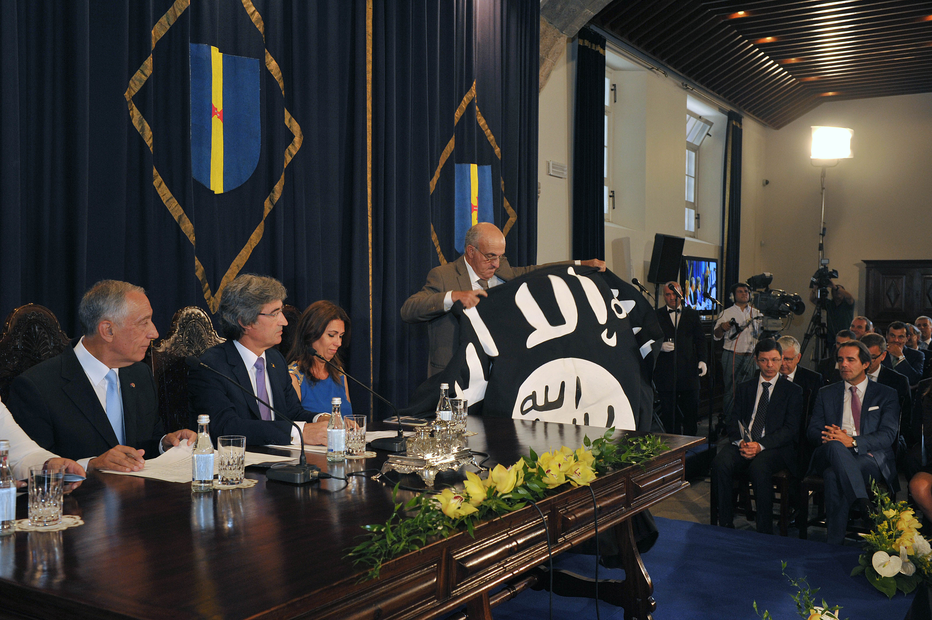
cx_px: 466
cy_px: 310
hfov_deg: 53.2
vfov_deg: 36.8
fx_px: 931
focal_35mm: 36
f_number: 5.6
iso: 1250
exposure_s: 1/160
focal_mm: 36
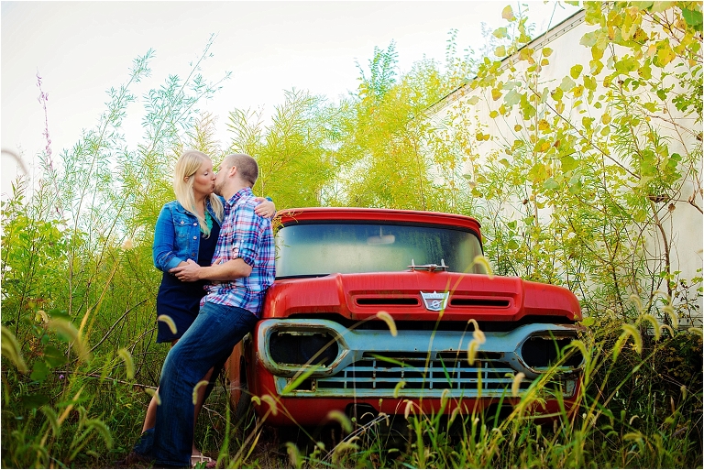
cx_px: 352
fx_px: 978
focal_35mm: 50
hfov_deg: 39.6
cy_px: 235
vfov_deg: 27.0
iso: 200
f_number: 3.2
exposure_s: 1/200
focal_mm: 50
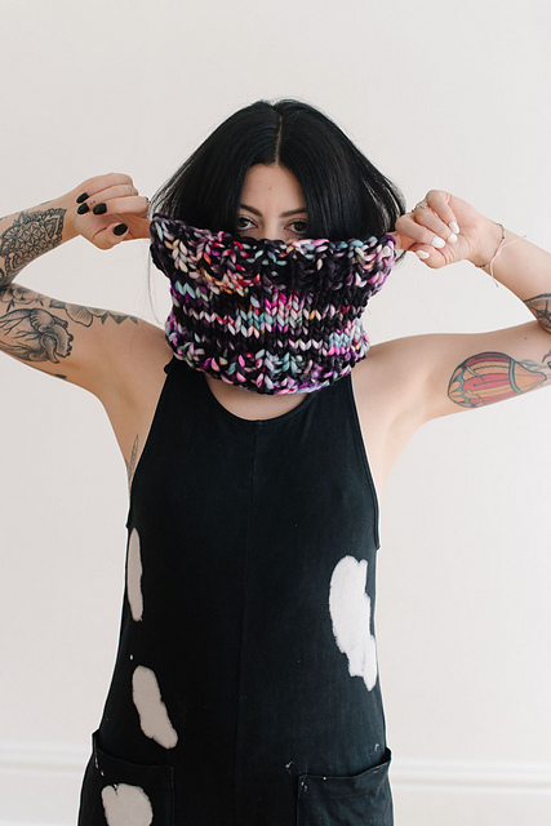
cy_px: 413
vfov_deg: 39.6
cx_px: 276
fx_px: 1147
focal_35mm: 50
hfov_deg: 27.0
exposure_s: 1/320
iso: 640
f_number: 3.5
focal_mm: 50
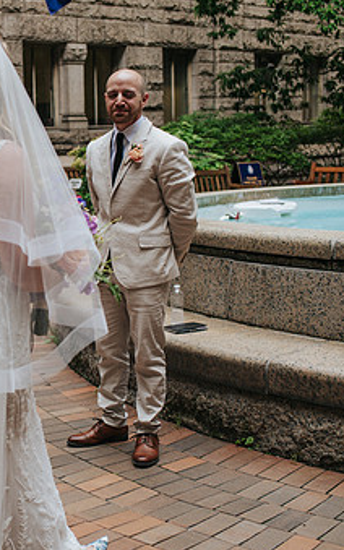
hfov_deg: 20.1
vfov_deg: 33.5
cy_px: 284
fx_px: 915
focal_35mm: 61
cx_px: -60
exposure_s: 1/400
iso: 140
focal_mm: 35
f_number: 3.2
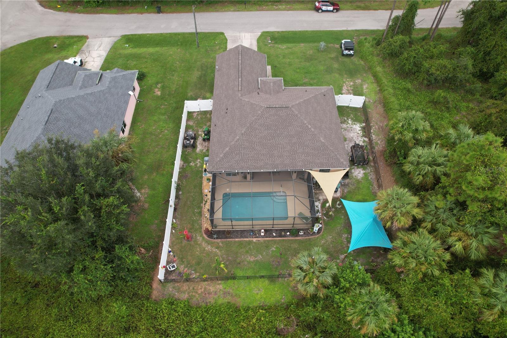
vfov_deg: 57.2
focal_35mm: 22
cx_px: 254
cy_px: 169
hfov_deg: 78.6
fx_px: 310
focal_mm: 8.38
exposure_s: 1/20
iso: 110
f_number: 2.8
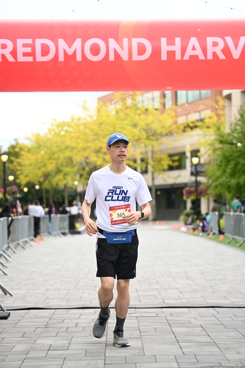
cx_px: 122
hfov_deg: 17.3
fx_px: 806
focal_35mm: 79
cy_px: 184
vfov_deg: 25.7
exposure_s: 1/2000
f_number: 2.8
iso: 640
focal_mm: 79
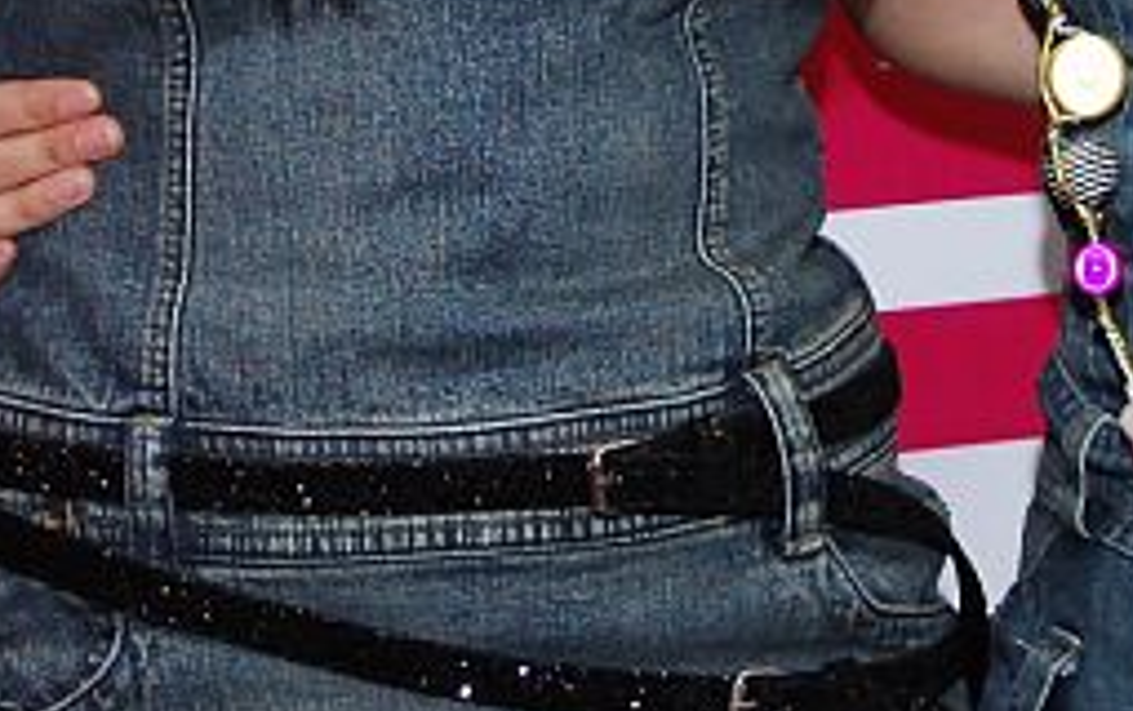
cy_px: -629
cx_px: 480
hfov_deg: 9.4
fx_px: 6875
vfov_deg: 5.8
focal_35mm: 222
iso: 400
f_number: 4
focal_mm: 31
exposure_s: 1/250
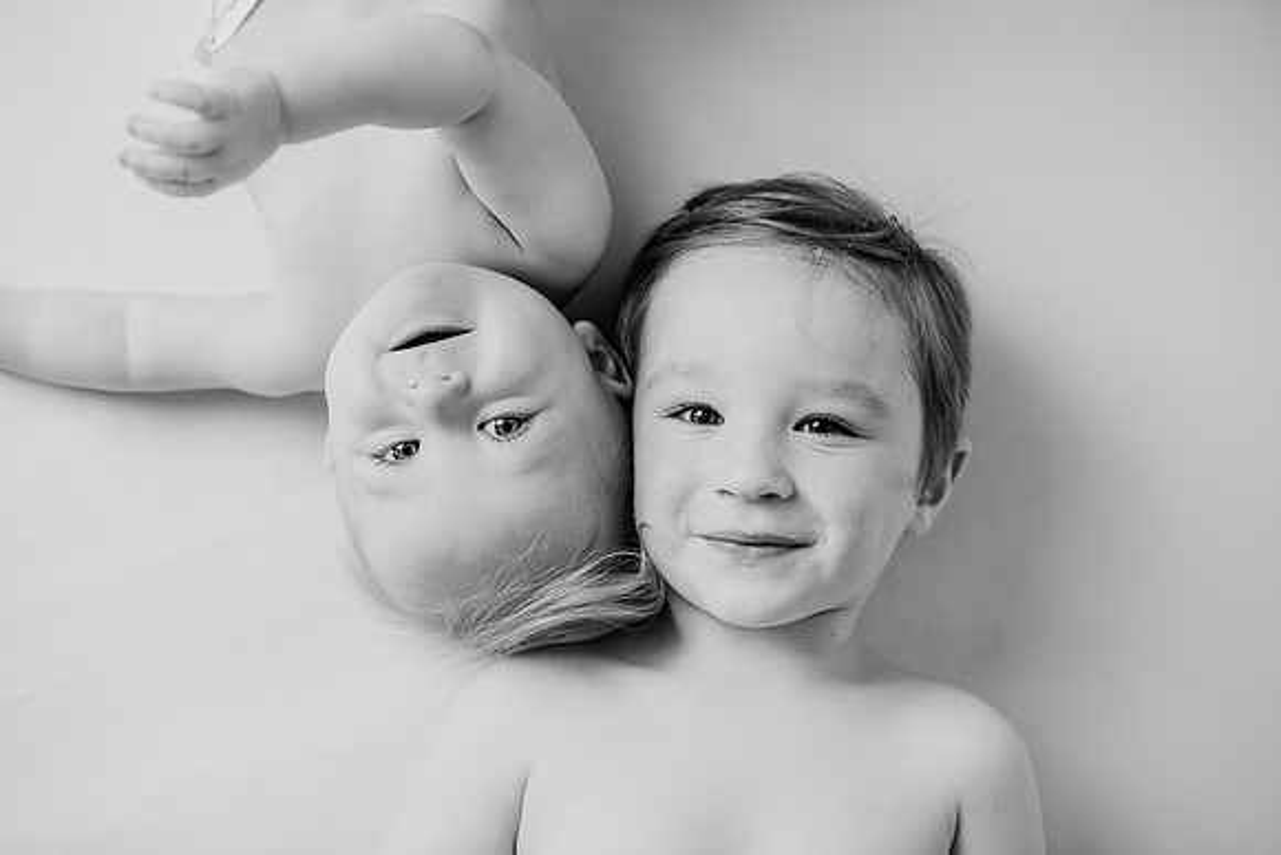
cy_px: 428
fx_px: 1779
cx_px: 640
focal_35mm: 50
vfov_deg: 27.0
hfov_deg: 39.6
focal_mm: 50
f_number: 2.8
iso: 100
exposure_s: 1/160
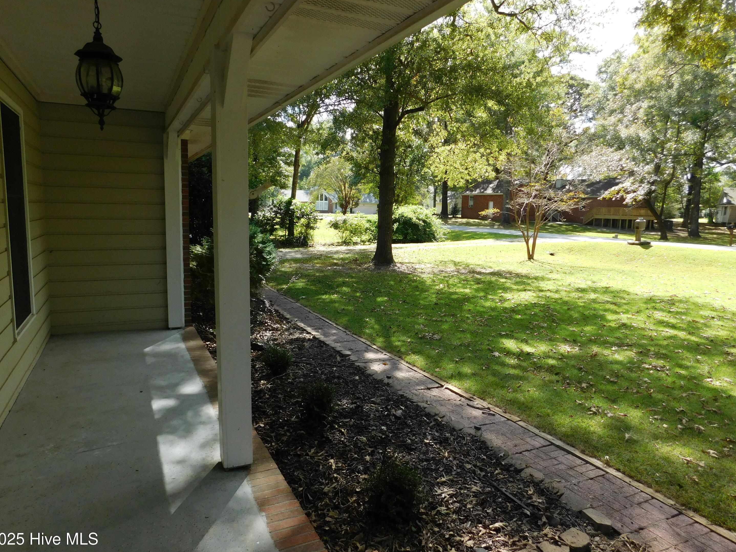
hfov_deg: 71.6
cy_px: 277
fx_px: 510
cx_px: 359
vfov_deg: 56.8
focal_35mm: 24
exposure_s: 1/320
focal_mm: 4
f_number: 3
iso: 125
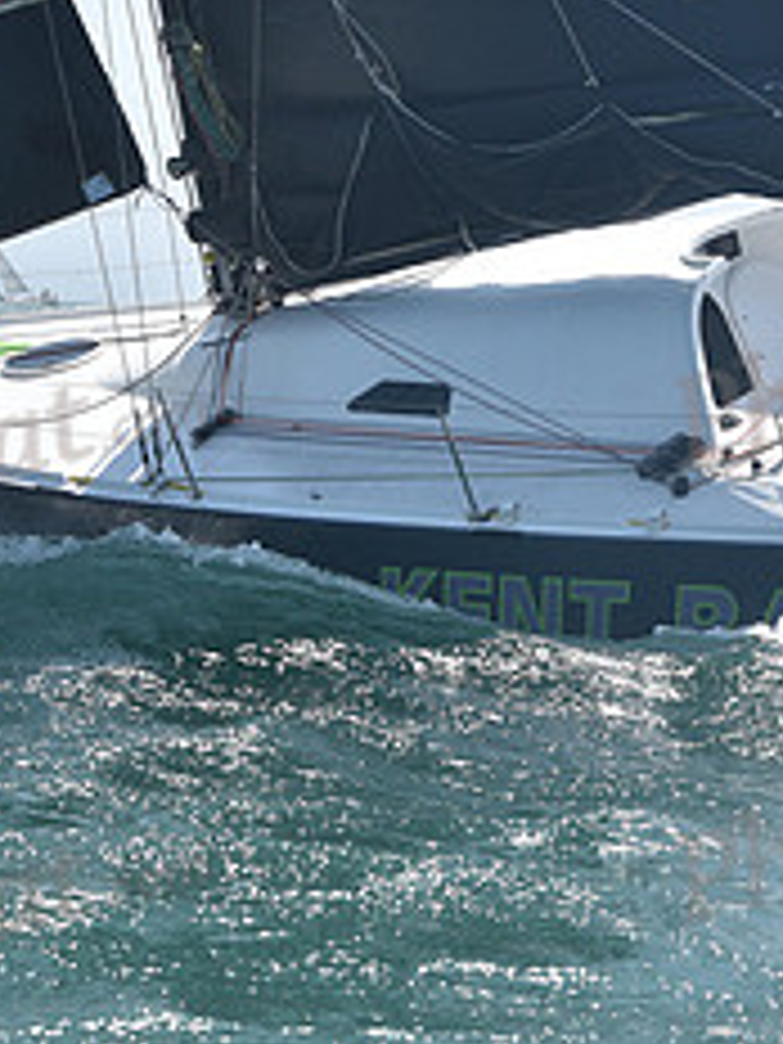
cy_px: 178
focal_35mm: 168
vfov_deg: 11.7
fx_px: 5067
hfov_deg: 8.8
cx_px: 446
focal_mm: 70
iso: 320
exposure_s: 1/1000
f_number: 9
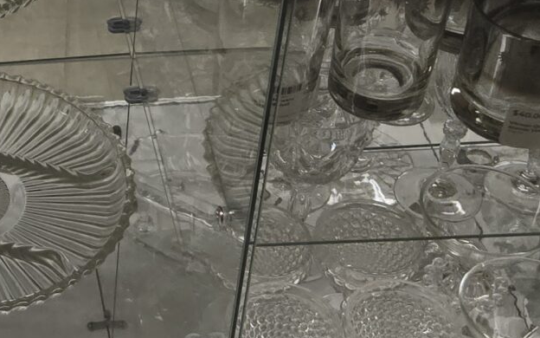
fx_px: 1472
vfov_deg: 13.1
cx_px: -134
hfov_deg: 19.4
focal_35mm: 100
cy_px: 107
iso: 125
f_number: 1.8
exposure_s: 1/120
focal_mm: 5.4
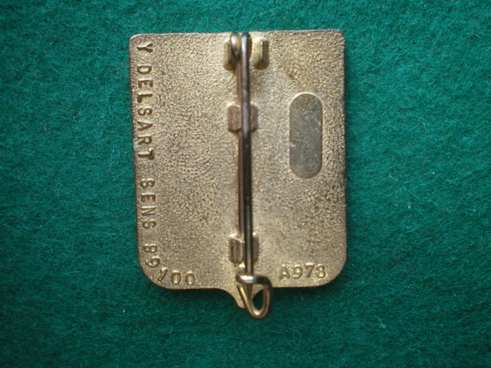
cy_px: 184
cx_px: 246
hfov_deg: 49.0
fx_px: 539
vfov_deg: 37.7
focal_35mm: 38
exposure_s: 1/50
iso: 160
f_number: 3.1
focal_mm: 6.3
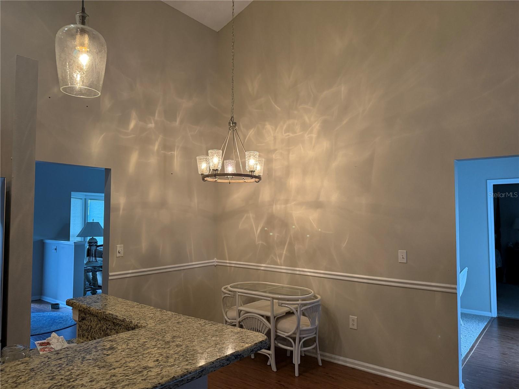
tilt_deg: +2.8
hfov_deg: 71.6
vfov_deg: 56.8
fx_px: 360
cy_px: 194
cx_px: 260
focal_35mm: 24
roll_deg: -0.5
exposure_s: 1/120
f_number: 1.78
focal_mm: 6.76
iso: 320
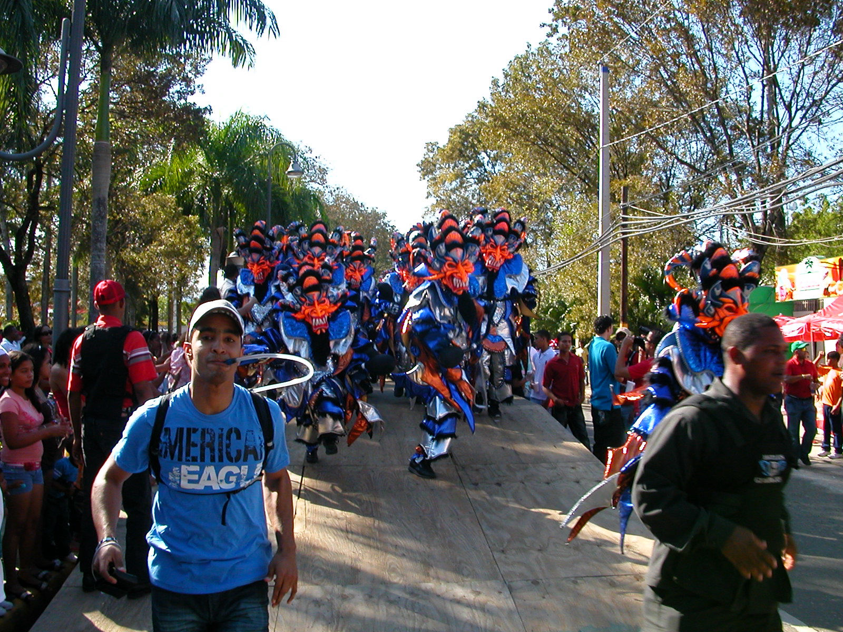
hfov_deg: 50.1
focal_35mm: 37
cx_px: 422
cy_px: 316
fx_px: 901
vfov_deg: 38.7
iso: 100
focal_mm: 5.6
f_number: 4.5
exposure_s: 1/199
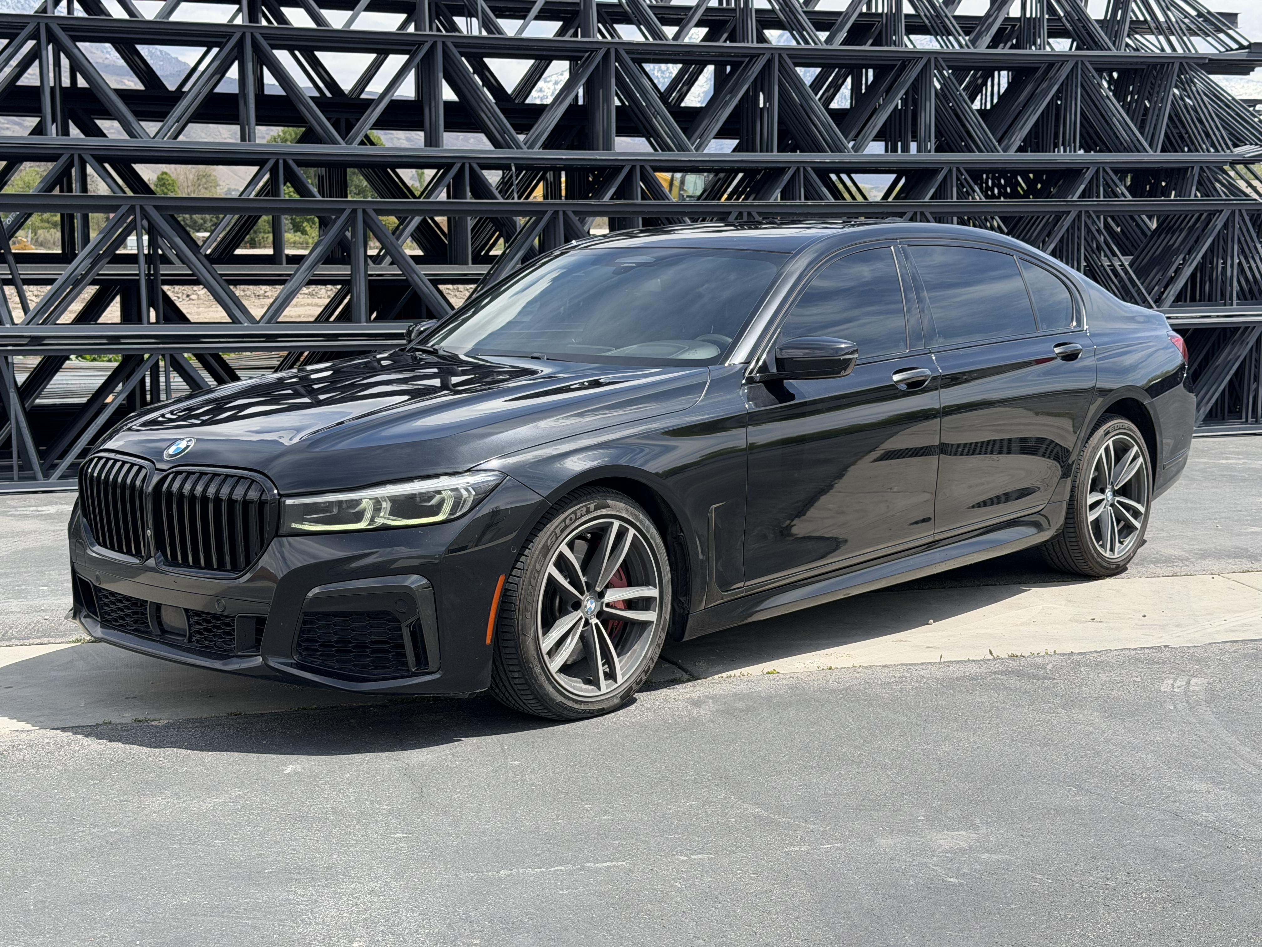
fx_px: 1750
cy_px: 474
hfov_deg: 39.7
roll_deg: +0.7
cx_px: 631
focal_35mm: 48
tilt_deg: -6.3
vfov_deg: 30.3
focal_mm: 6.76
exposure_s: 1/2494
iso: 80
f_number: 1.78
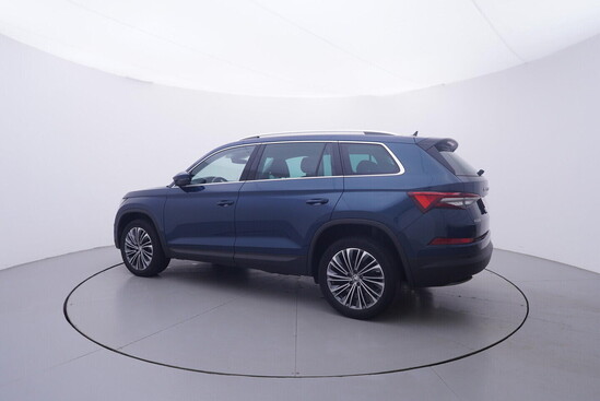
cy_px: 200
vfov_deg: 56.2
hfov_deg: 77.3
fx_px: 375
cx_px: 300
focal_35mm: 22
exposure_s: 1/80
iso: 200
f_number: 5
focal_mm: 15
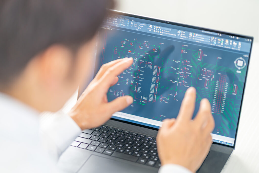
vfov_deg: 13.0
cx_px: 130
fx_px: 755
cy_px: 86
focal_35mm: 105
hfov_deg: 19.5
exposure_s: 1/50
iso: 100
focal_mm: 105
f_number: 1.4
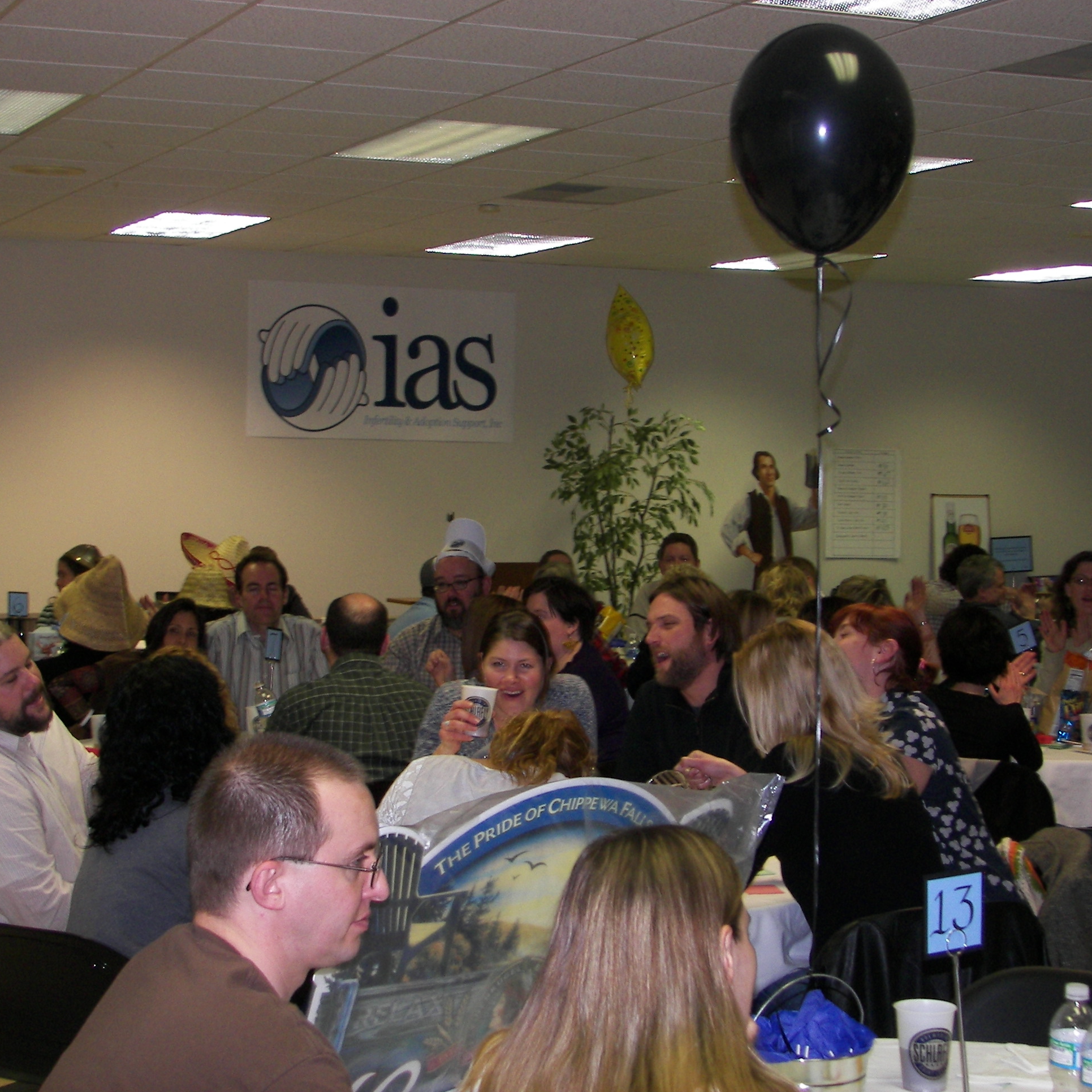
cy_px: 545
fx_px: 2498
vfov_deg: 24.7
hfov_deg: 24.7
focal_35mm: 70
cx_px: 536
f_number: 2.8
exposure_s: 1/30
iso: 100
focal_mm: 9.9
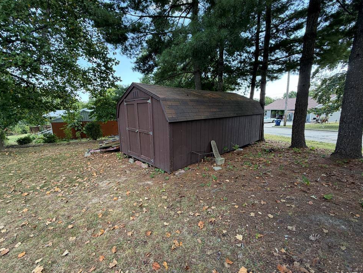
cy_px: 138
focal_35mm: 15
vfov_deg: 81.7
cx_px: 179
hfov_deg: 98.2
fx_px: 157
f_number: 2.2
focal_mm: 2.22
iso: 80
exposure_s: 1/121
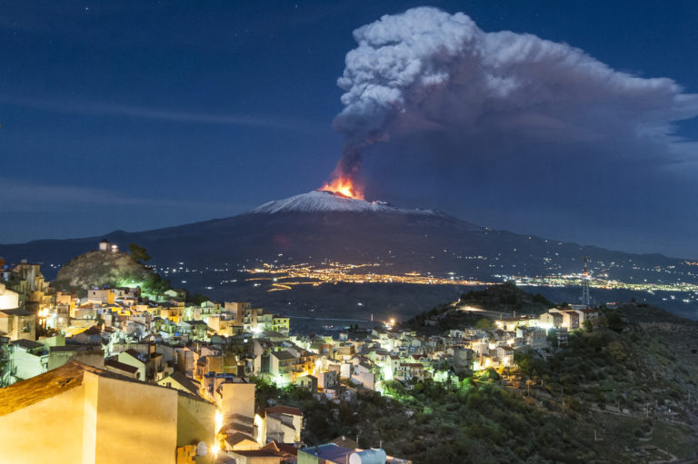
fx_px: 678
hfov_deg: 54.5
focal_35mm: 35
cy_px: 232
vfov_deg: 37.8
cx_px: 349
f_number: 8
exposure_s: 8
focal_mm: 35
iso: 1250
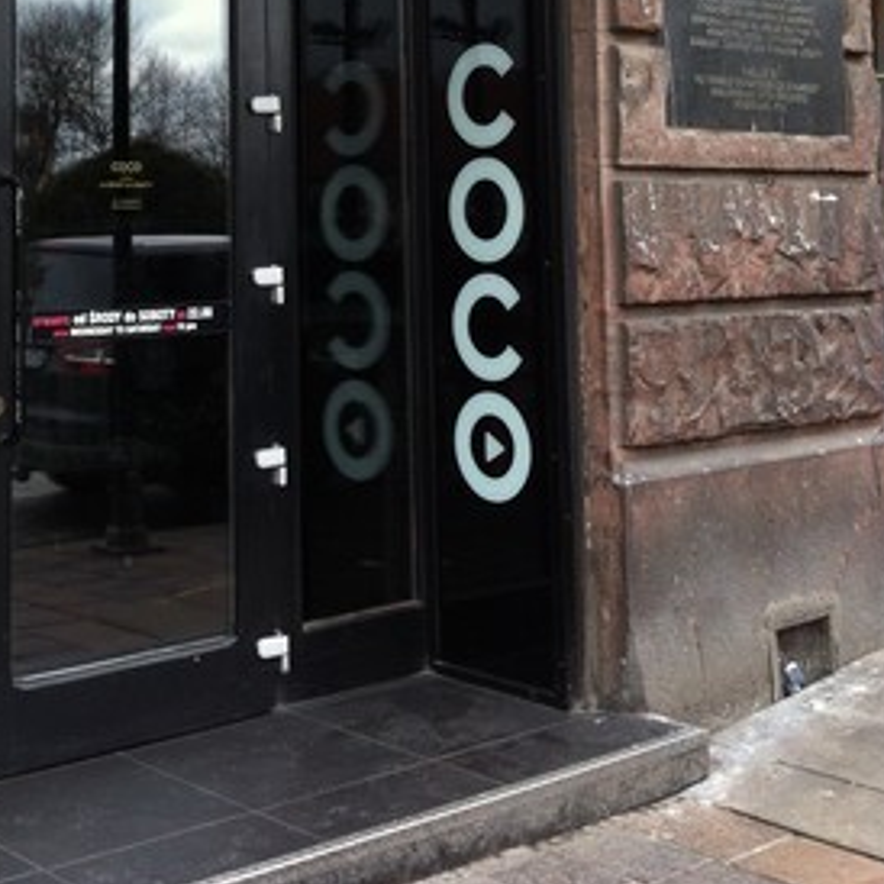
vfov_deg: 26.5
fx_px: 1791
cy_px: 42
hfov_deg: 27.5
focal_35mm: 62
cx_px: 277
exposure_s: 1/120
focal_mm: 3.85
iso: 125
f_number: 2.8
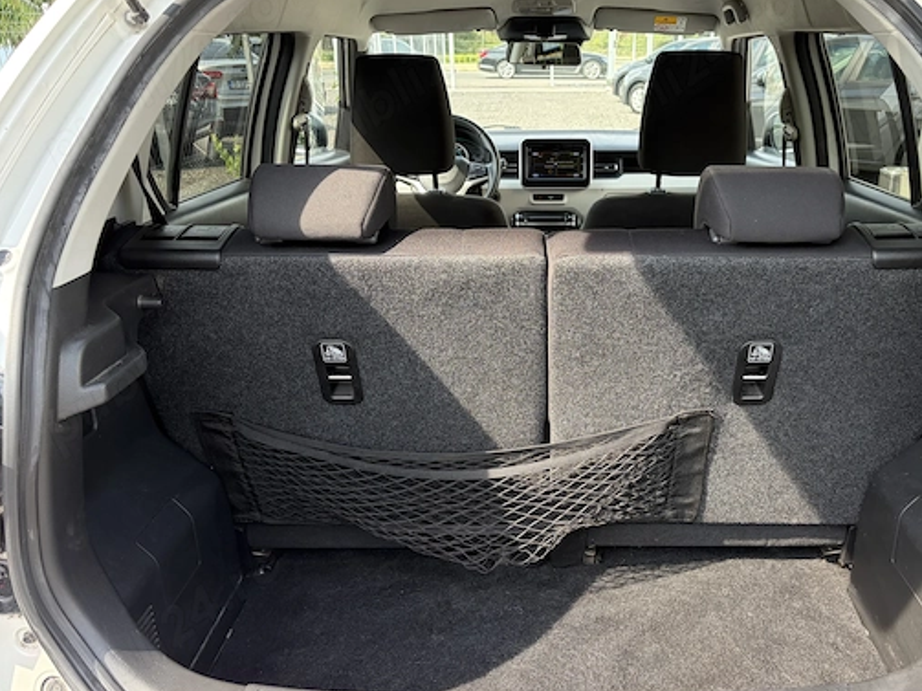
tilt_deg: -22.5
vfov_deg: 45.4
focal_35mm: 31
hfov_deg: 58.0
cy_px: 378
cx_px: 548
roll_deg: +0.4
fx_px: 825
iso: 100
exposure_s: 1/219
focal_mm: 5.96
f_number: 1.6
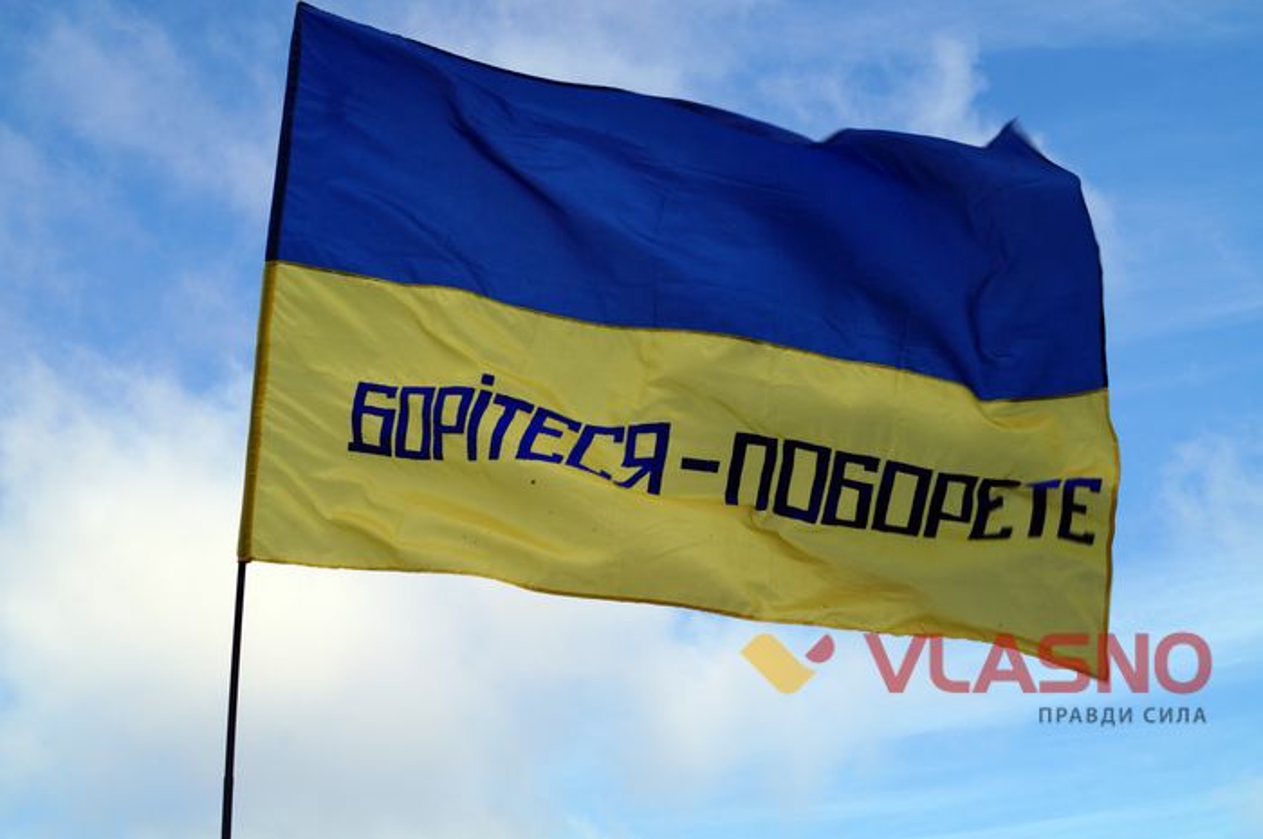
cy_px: 420
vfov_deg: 29.8
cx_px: 632
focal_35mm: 45
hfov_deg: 43.6
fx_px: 1577
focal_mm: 30
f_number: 11
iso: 100
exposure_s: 1/160
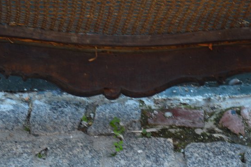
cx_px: 108
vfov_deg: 6.8
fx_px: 1407
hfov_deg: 10.2
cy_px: 57
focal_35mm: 202
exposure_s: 1/30
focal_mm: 62
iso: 400
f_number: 5.3
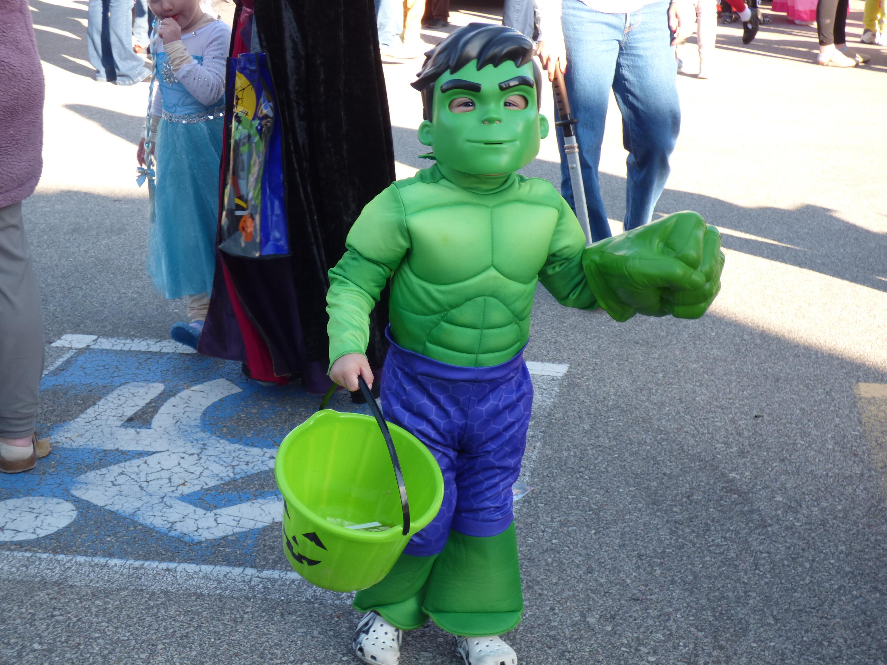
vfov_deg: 26.6
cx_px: 444
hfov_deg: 34.9
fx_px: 1409
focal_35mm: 55
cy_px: 332
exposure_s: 1/125
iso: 100
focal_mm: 9.51
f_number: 3.9
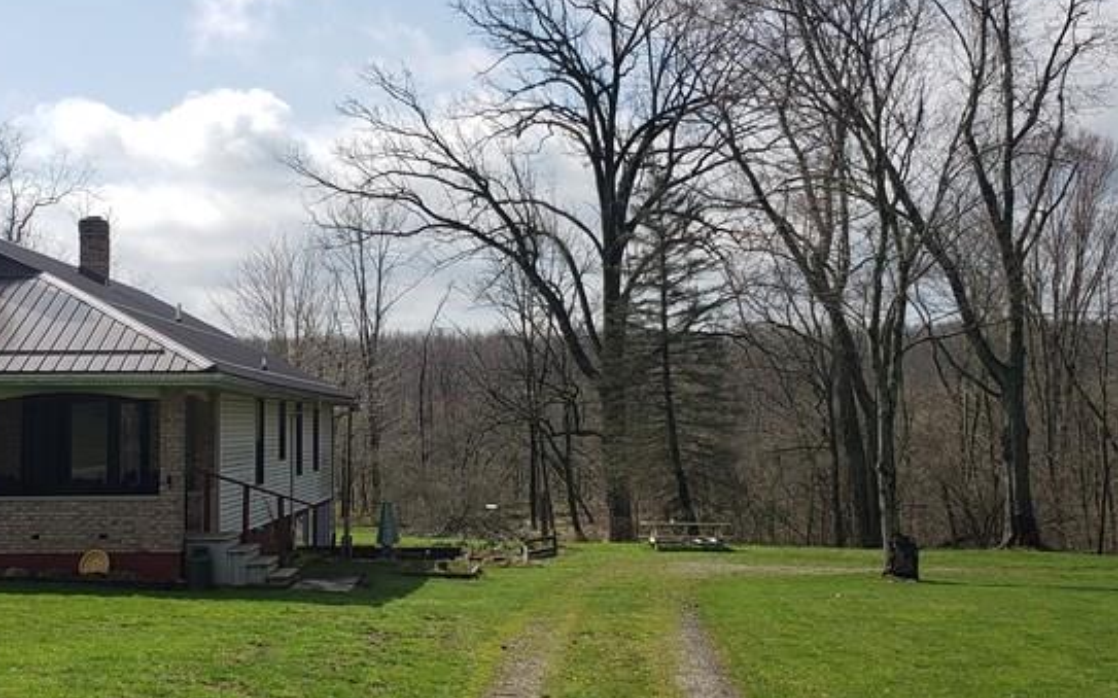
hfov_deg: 38.7
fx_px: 1584
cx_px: 434
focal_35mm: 52
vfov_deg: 24.8
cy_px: 369
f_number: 2.4
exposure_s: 1/2077
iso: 50
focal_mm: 4.3
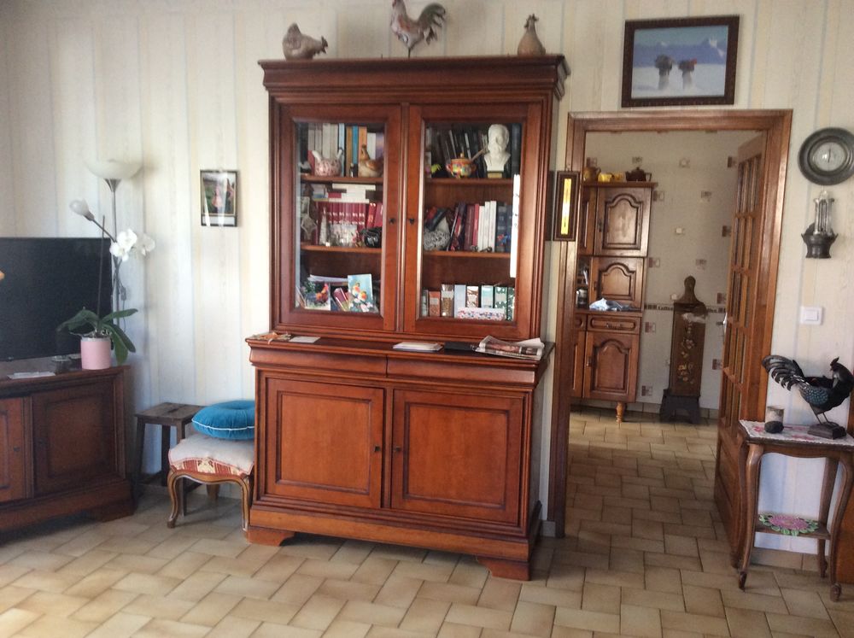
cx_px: 427
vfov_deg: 44.1
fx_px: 788
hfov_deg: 56.9
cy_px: 319
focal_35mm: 32
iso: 100
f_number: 2.4
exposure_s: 1/25
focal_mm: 3.3
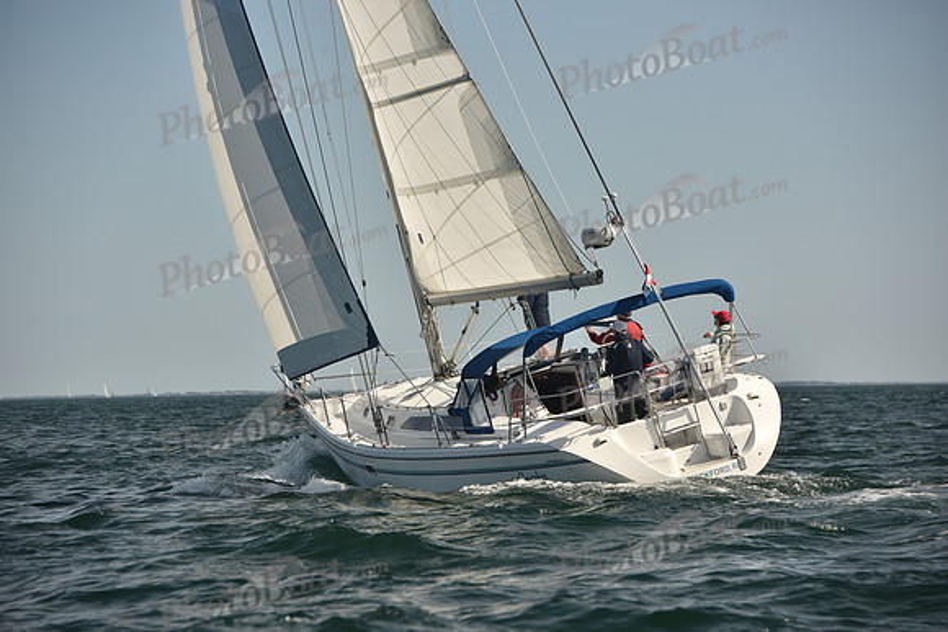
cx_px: 474
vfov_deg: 6.9
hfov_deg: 10.3
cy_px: 316
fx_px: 5268
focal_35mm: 200
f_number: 7.1
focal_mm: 200
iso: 250
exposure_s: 1/640
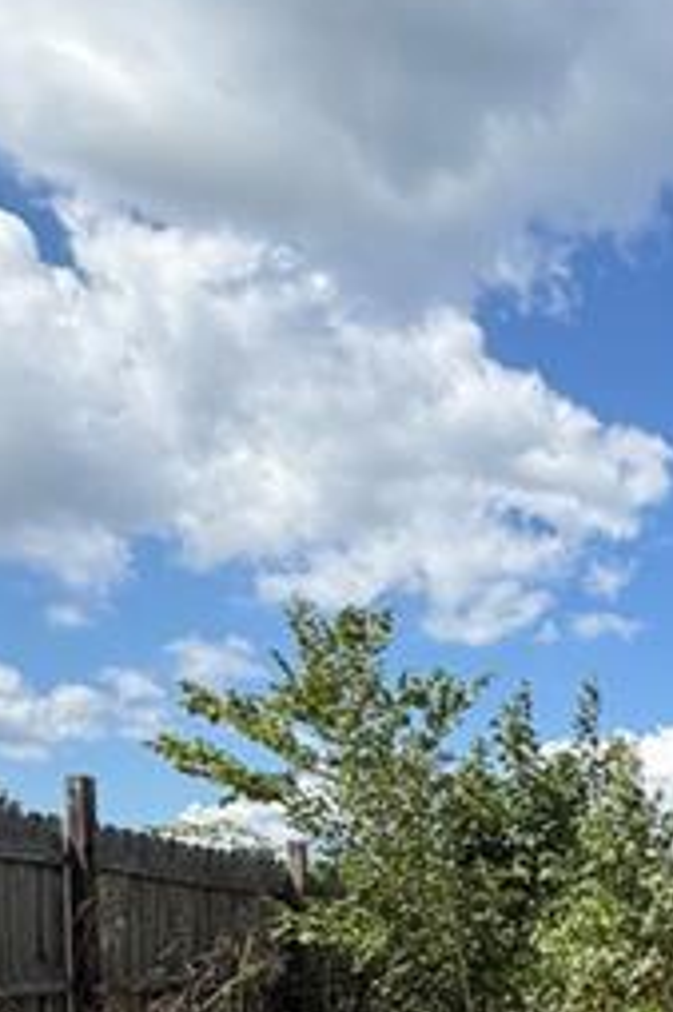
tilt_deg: -4.2
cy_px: 1092
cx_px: 980
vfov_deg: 37.8
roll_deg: -1.0
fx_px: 1235
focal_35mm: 44
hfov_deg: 24.5
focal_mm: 2.22
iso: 25
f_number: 2.2
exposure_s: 1/770
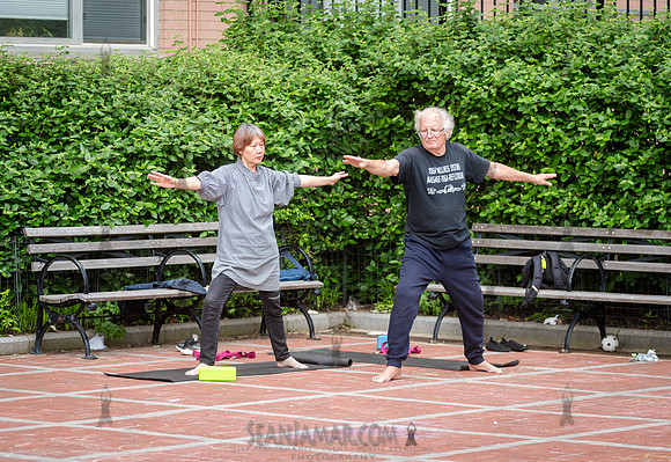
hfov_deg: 14.4
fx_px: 2660
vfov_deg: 9.9
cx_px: 358
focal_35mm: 141
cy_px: 195
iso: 400
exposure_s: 1/500
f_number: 3.5
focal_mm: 120
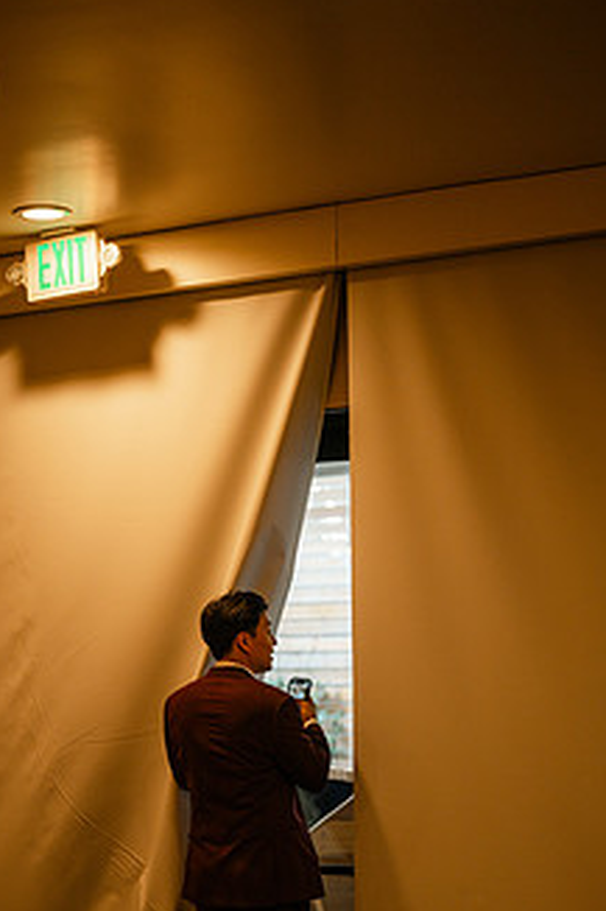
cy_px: 545
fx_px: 1744
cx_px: 249
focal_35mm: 69
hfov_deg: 19.7
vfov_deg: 29.2
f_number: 1.8
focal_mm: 50
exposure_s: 1/200
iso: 125
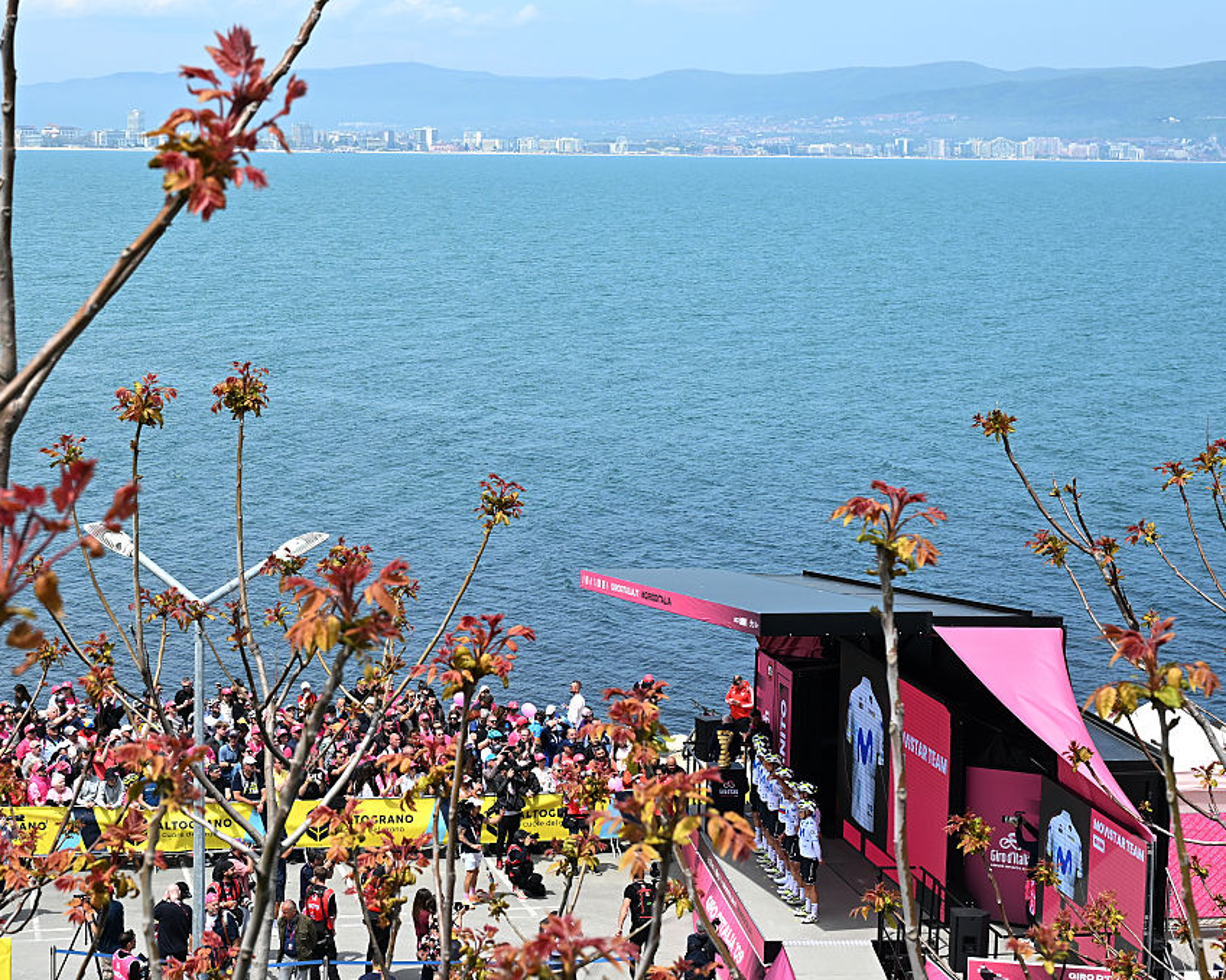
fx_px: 2503
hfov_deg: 27.5
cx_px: 498
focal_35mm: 69
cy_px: 491
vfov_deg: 22.2
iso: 250
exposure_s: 1/1000
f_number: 6.3
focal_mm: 41
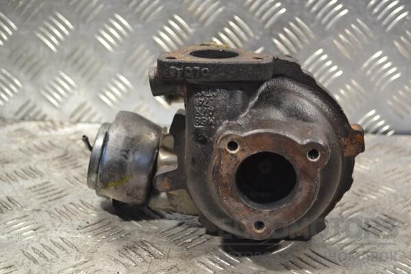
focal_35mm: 60
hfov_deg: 33.4
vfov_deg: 22.6
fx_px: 685
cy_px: 137
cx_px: 206
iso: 400
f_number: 5.3
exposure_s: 1/50
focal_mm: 40
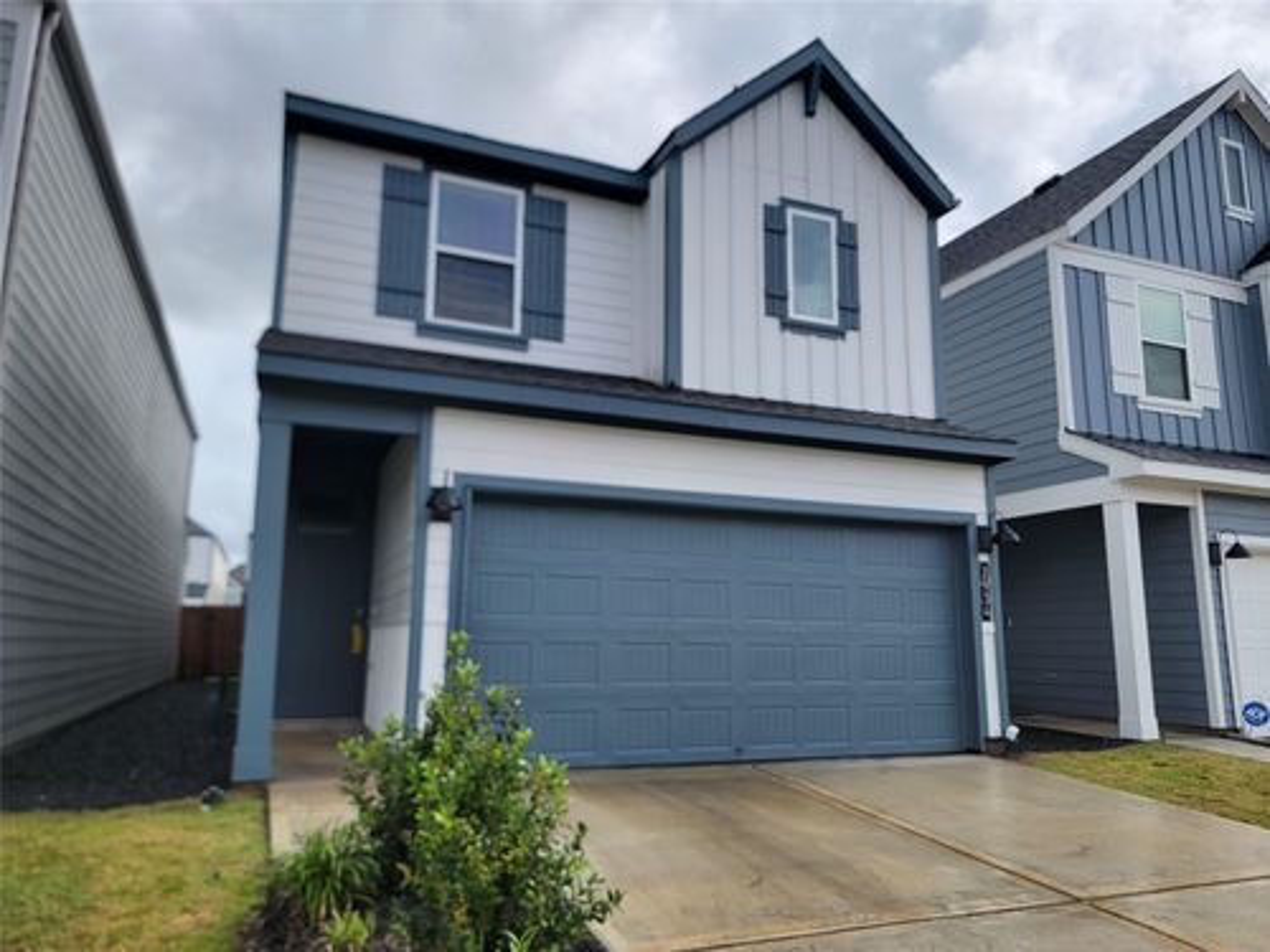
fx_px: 881
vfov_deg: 56.8
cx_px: 635
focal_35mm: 24
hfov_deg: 71.6
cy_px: 476
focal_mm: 6.7
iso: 16
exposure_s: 1/937
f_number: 1.8
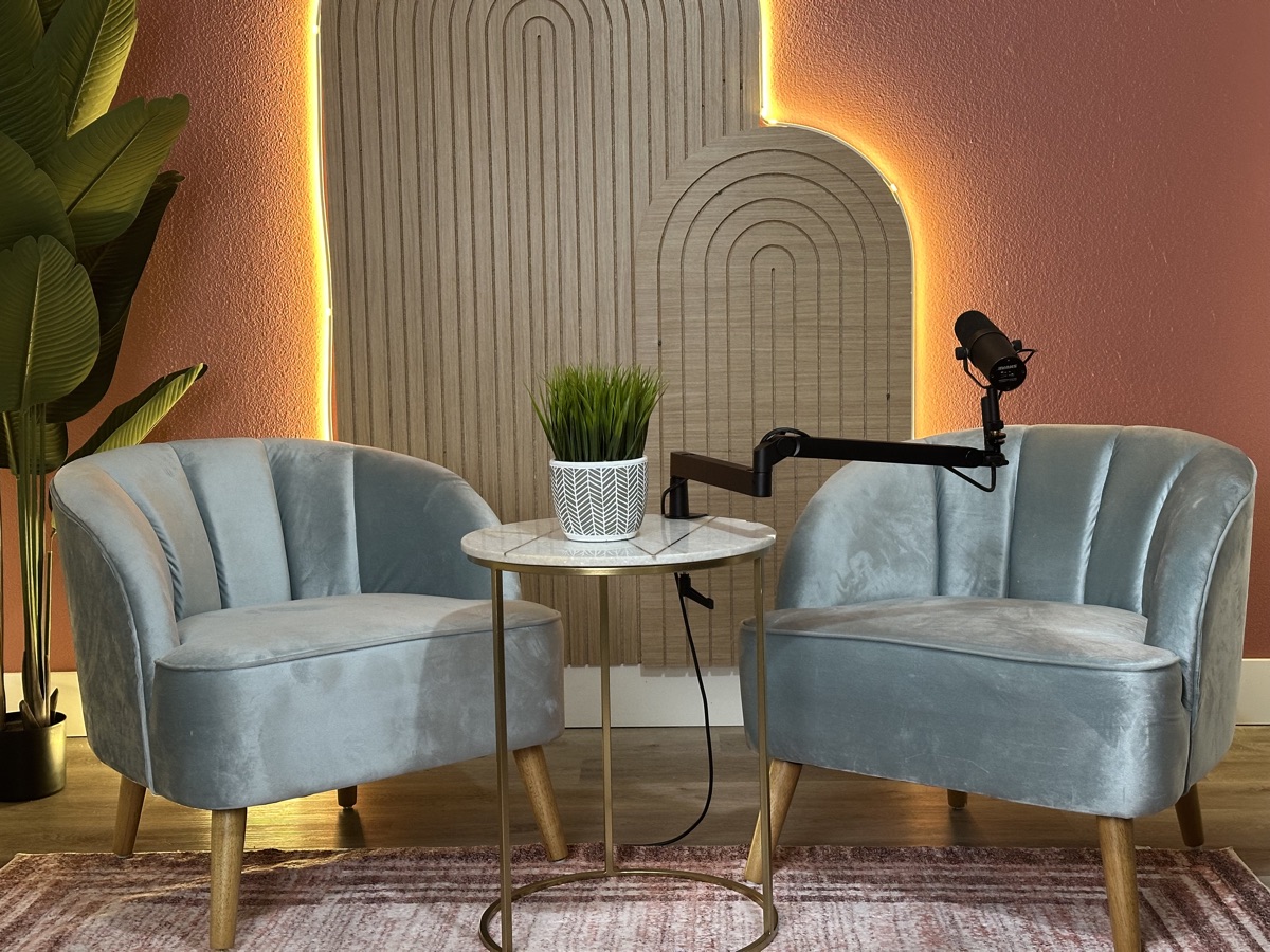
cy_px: 476
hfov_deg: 39.7
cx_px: 635
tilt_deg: -6.5
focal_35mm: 48
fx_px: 1761
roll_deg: +1.1
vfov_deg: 30.3
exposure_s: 1/40
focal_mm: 6.86
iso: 200
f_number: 1.78
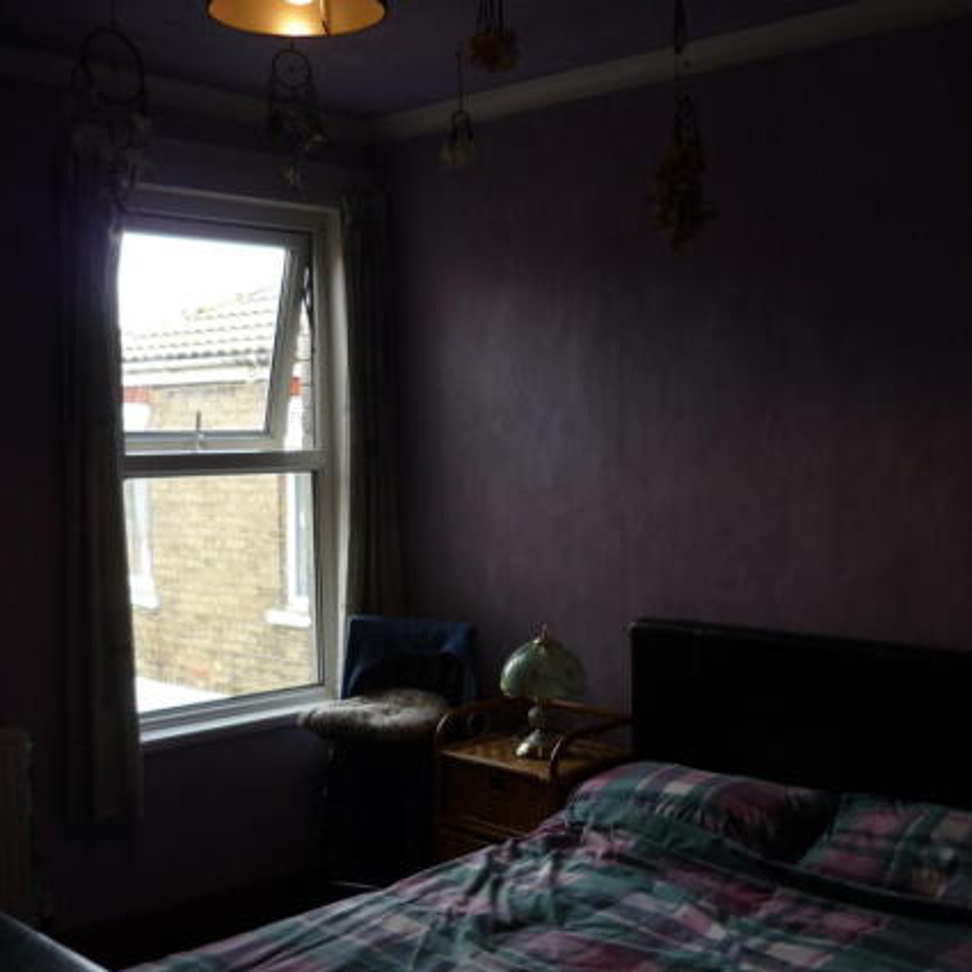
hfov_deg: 41.8
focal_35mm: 40
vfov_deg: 41.9
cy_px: 481
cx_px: 536
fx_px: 1271
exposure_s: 1/100
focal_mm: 5.5
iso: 100
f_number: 2.8
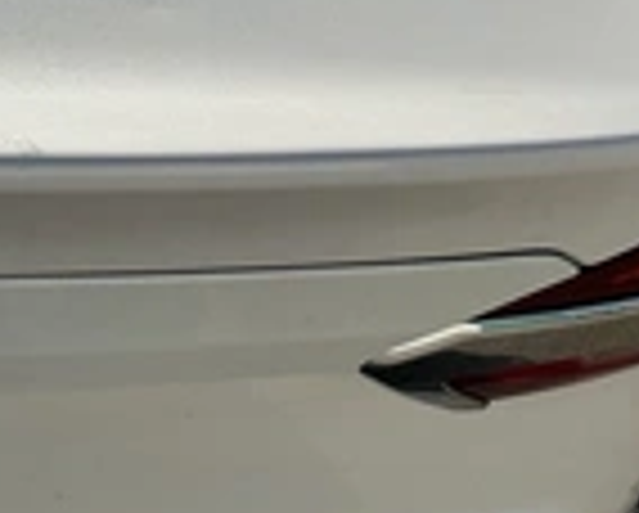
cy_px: -112
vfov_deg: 18.8
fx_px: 1458
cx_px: -18
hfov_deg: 23.5
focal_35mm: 77
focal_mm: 3
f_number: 1.8
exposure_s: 1/4065
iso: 25
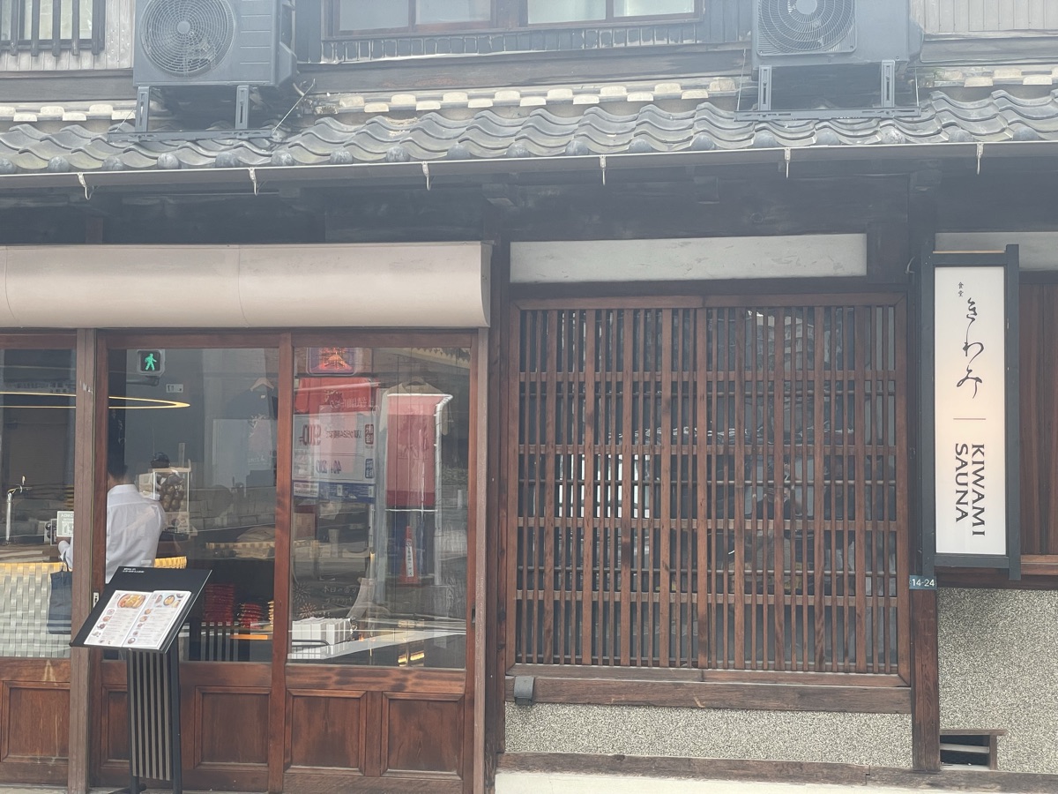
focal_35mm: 52
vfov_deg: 28.0
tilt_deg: +2.5
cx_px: 529
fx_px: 1589
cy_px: 397
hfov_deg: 36.8
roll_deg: -0.7
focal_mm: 6
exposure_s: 1/99
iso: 32
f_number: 2
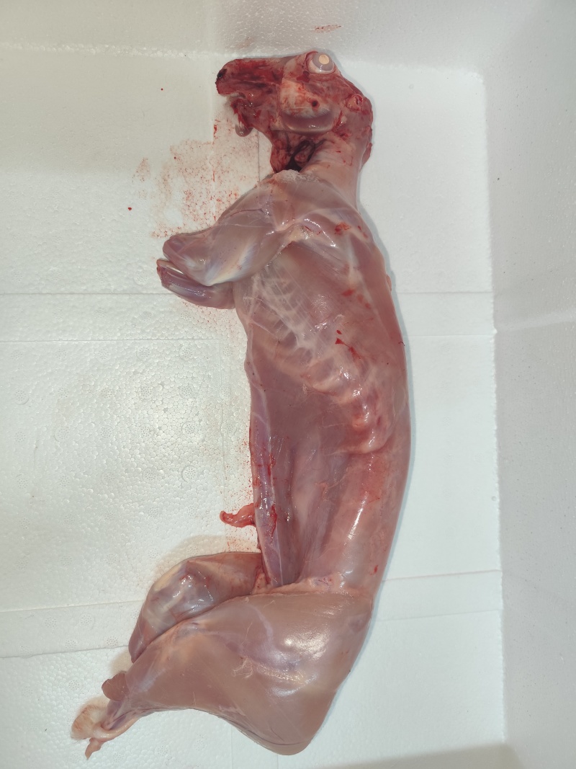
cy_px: 384
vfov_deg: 73.9
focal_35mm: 23
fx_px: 510
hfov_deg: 58.9
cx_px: 288
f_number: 1.65
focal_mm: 6.14
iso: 320
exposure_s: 1/100
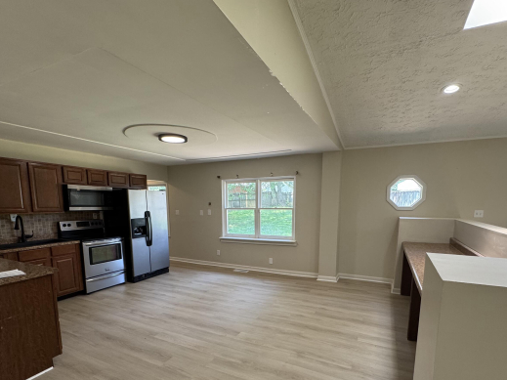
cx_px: 254
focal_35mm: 18
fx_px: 264
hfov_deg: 87.8
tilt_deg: -8.8
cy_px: 239
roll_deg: -0.3
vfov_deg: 70.3
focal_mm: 2.22
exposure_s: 1/120
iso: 160
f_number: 2.2
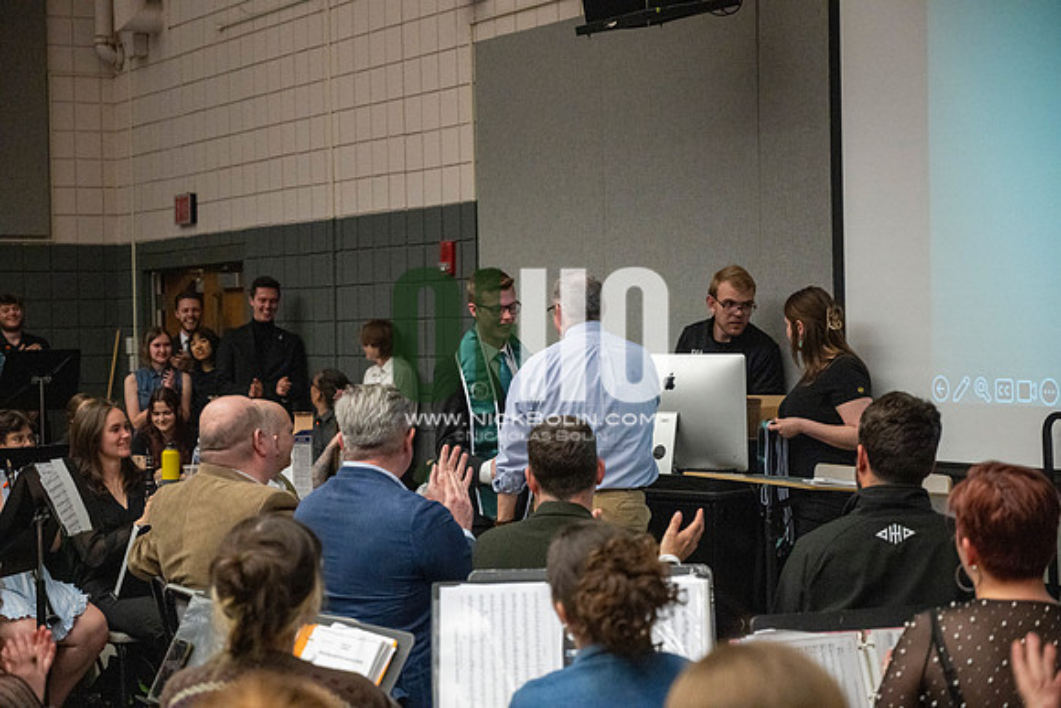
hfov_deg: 28.8
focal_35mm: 70
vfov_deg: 19.5
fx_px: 2063
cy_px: 354
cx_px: 530
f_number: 4
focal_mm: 70
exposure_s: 1/500
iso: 10000
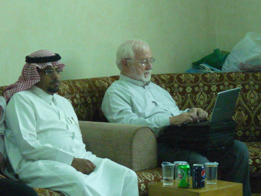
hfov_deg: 13.8
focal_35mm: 143
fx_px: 1078
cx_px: 130
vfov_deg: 10.4
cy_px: 98
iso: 800
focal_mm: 14.4
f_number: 3.4
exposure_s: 1/50
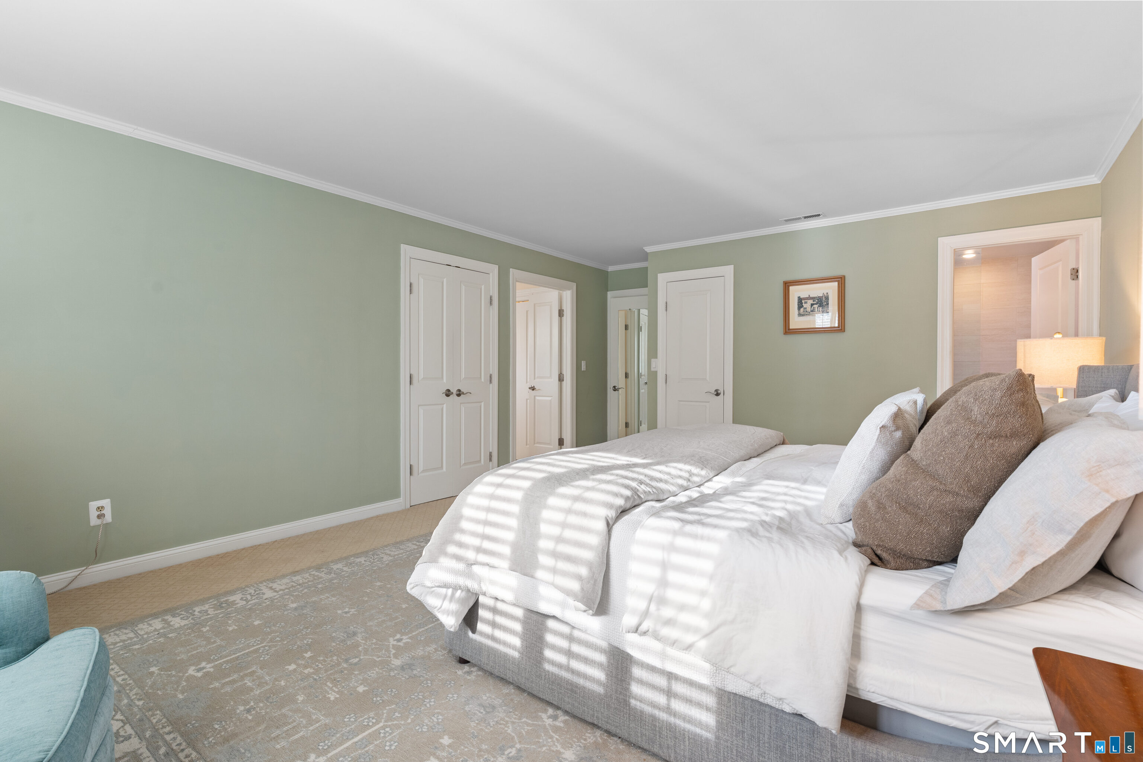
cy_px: 381
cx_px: 572
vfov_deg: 70.4
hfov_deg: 93.3
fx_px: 540
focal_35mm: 17
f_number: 8
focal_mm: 17
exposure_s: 1/3
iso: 320
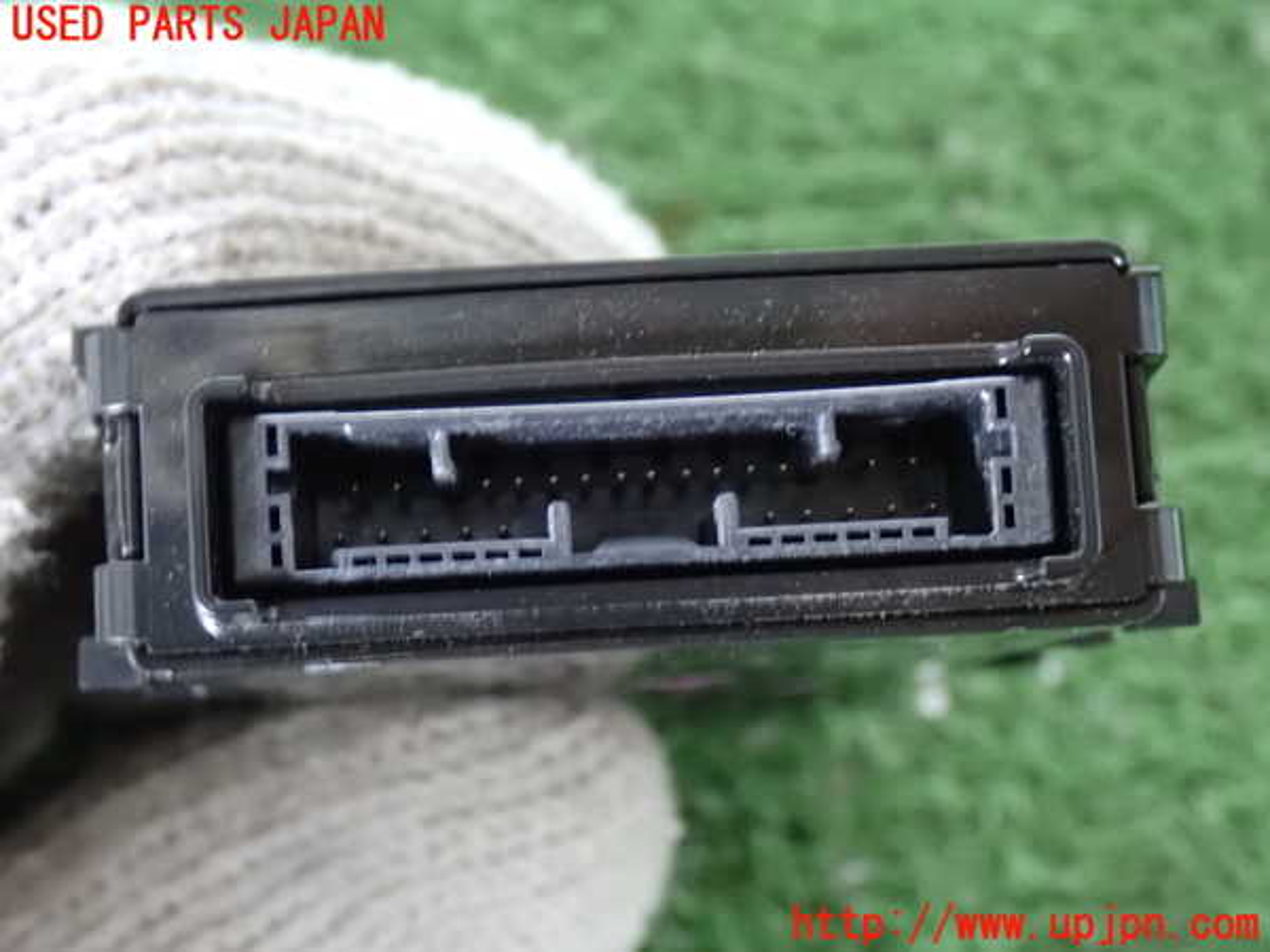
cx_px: 635
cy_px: 476
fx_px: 2458
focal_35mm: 67
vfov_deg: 21.9
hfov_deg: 29.0
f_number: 3.8
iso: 1600
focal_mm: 11.88
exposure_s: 1/13
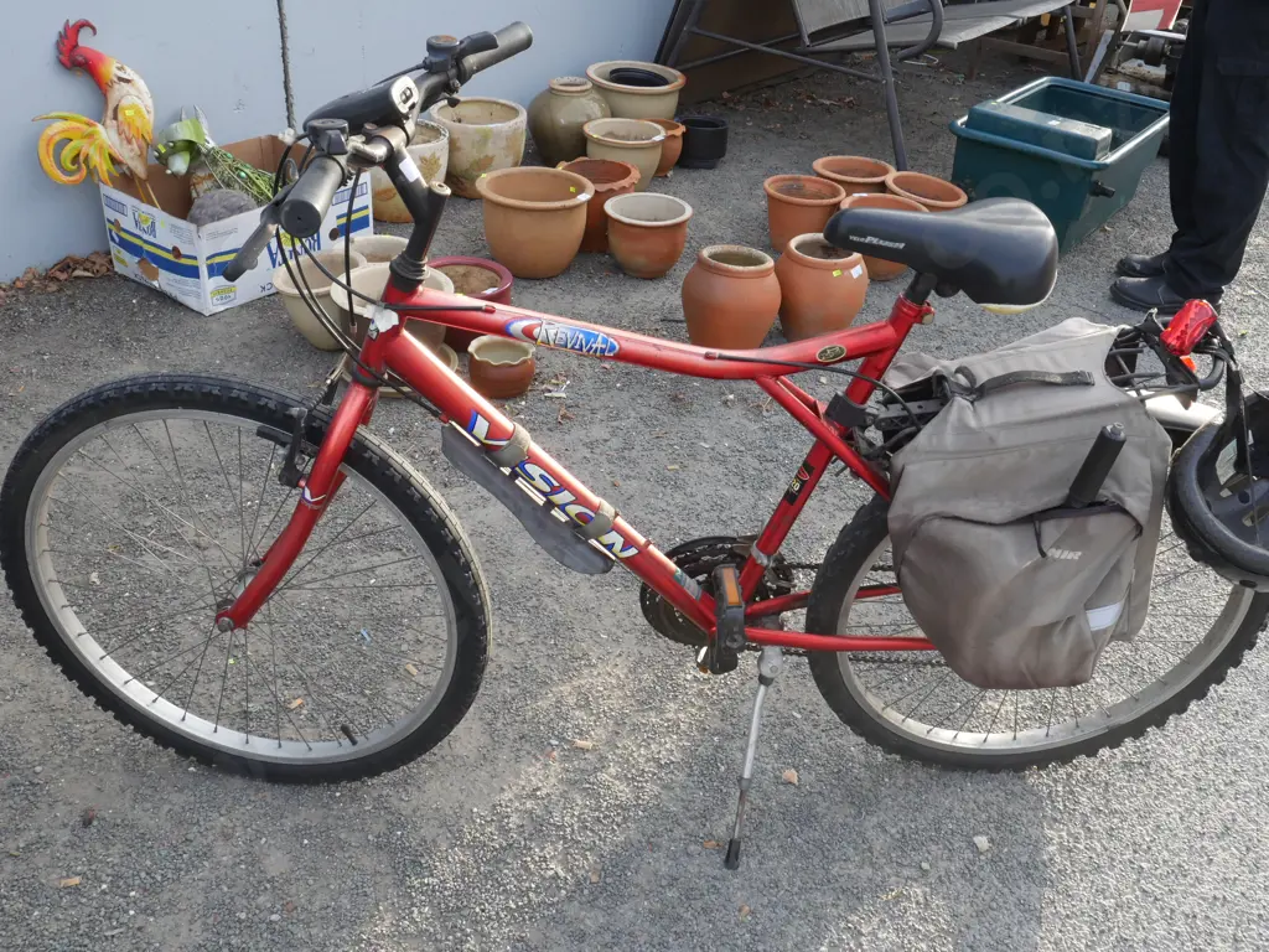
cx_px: 634
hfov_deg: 51.4
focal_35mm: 36
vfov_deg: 39.7
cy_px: 476
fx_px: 1320
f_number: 10
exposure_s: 1/60
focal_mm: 18
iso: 500
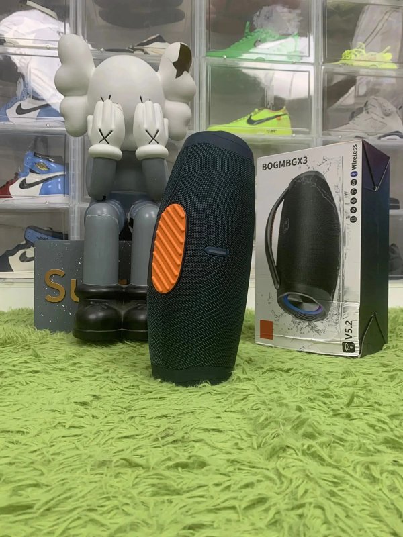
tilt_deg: +1.0
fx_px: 404
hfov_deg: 53.1
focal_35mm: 26
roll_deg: -0.2
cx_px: 202
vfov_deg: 67.3
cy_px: 268
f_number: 1.8
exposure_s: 1/60
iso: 100
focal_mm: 4.25
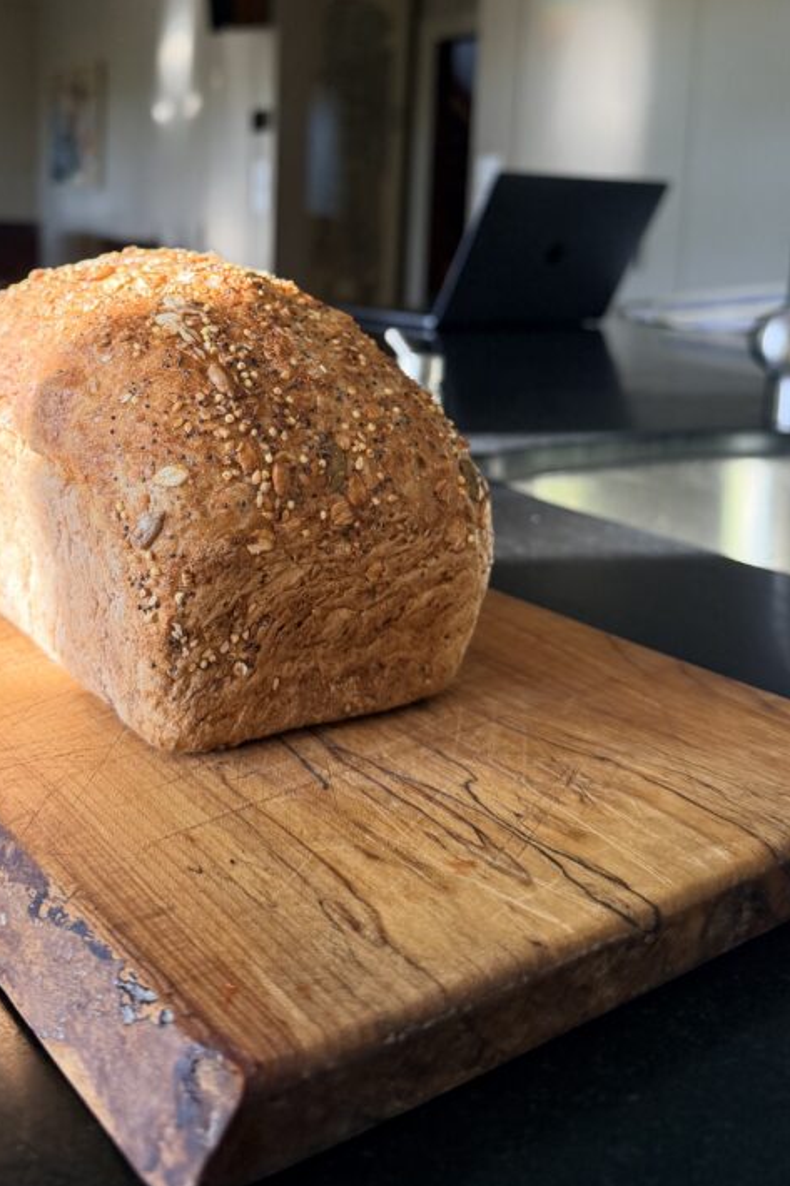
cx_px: 284
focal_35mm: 36
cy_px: 369
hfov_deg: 36.6
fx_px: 1185
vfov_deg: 51.9
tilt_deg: -6.6
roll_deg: -0.5
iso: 160
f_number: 1.78
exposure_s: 1/213
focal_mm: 6.76
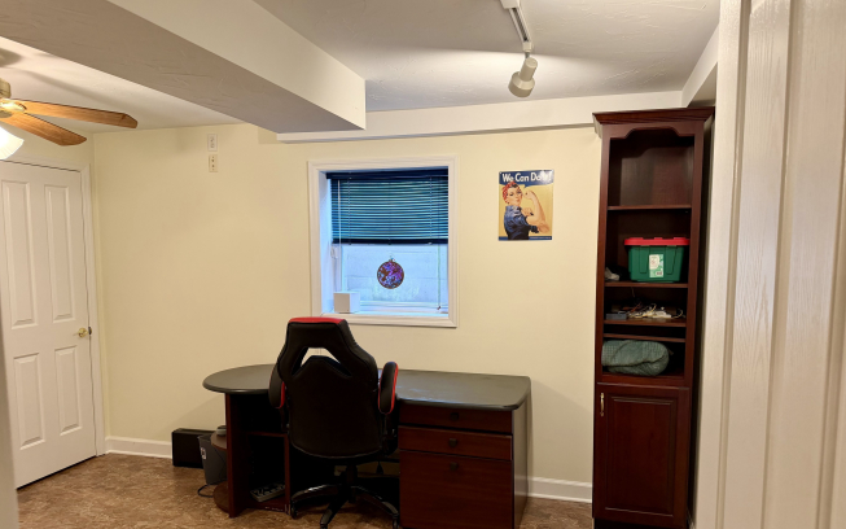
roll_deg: +0.8
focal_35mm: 26
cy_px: 303
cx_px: 429
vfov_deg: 47.4
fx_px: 599
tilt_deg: -6.1
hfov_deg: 70.4
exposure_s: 1/60
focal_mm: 6.76
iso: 200
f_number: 1.78
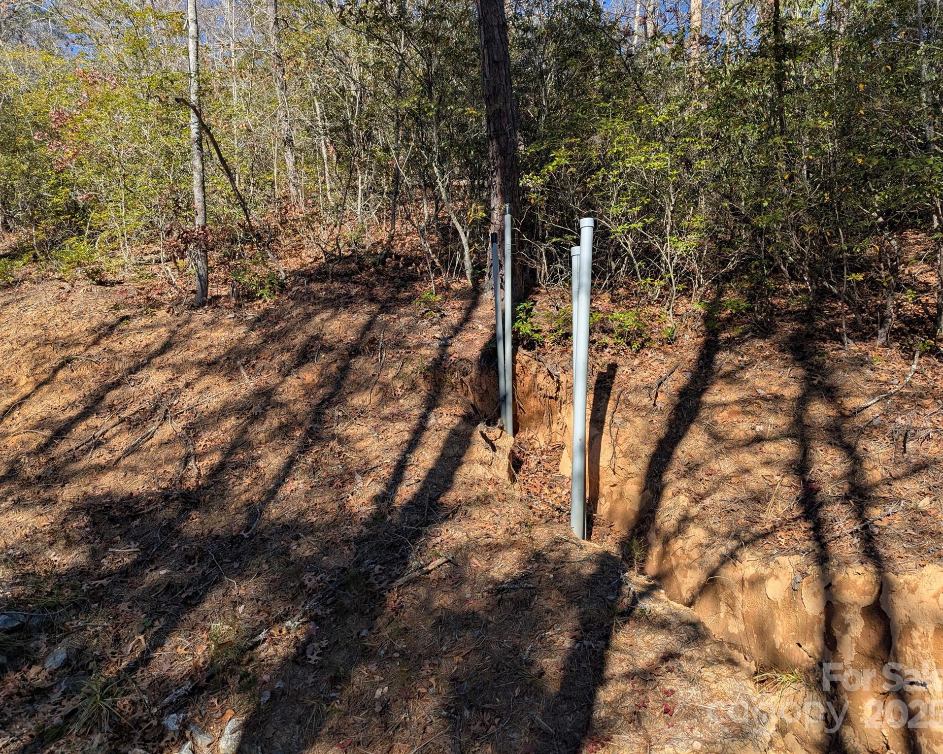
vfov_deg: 56.8
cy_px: 377
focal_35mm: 25
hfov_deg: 68.1
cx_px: 482
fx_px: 698
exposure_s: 1/1742
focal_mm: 6.81
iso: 46
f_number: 1.85
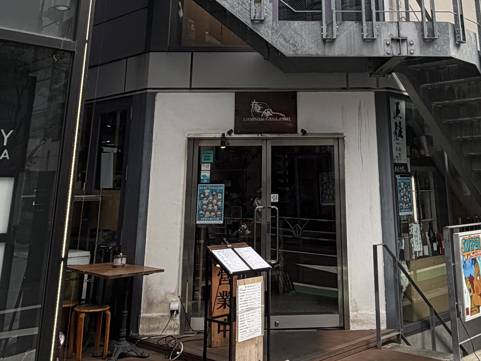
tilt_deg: +18.6
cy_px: -5
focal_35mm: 42
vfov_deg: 31.6
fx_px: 584
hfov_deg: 44.4
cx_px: 301
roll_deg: +0.6
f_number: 2.2
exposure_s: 1/502
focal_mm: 2.22
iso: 50
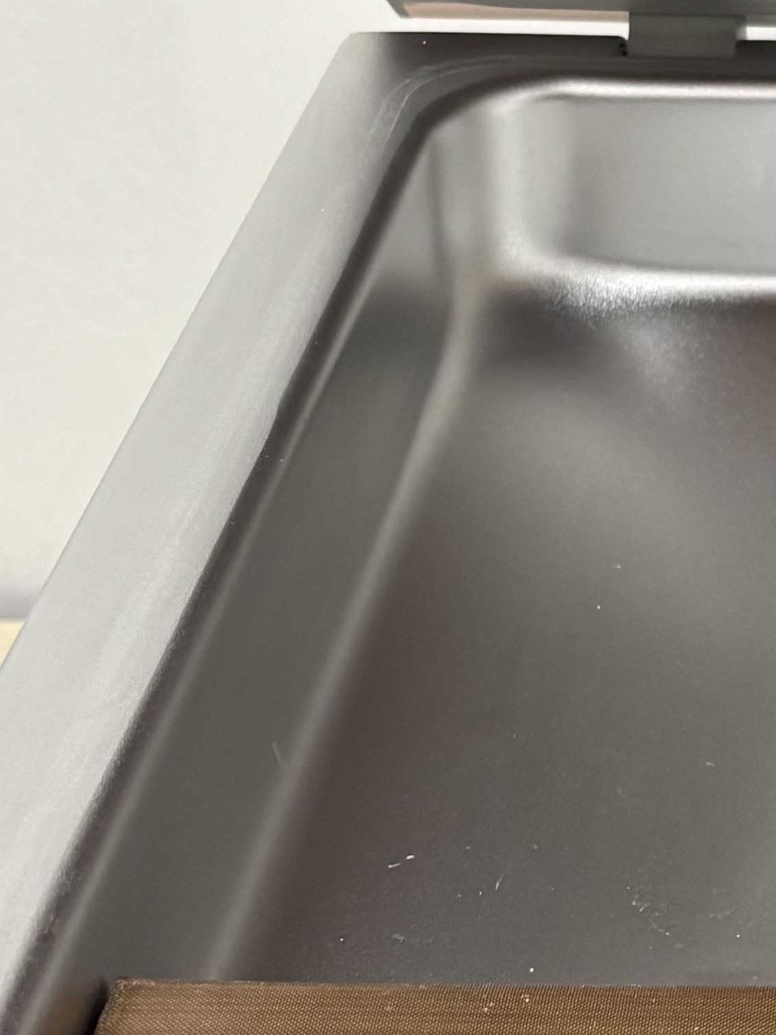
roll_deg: -2.1
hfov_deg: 14.1
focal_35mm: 99
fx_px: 2959
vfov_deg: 19.8
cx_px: 1128
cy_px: 526
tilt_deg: -30.4
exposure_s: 1/50
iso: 250
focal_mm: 5.96
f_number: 1.6
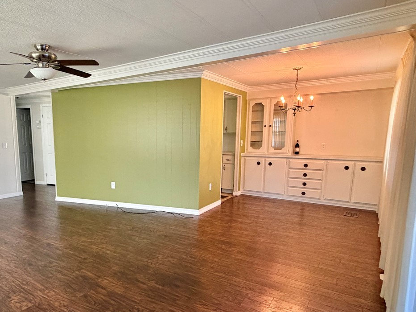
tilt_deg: -7.5
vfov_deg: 56.7
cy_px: 175
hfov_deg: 69.8
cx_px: 143
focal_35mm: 24
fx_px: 288
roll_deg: +0.7
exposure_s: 1/60
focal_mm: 2.22
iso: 400
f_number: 2.2
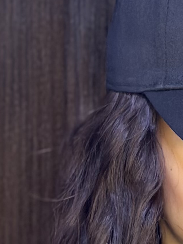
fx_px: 1614
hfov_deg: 6.4
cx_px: 236
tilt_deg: -10.0
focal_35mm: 229
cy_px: 466
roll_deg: -1.5
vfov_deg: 8.3
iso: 200
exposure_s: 1/50
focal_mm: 6.86
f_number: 1.78
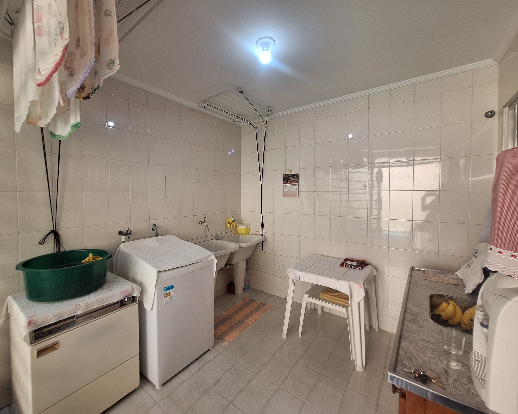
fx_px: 215
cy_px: 202
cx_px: 246
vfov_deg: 88.0
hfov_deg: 100.6
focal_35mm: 14
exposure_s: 1/40
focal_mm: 1.74
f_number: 2.2
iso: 80
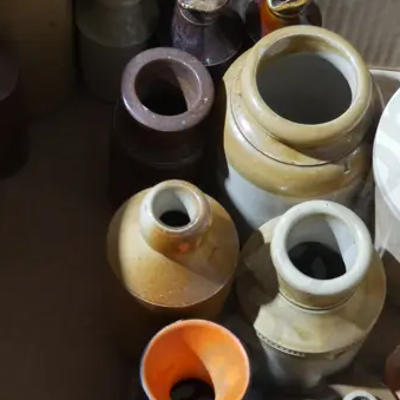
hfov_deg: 21.6
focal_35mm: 80
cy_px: 312
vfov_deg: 21.4
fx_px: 1046
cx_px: 267
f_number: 3.6
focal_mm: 15
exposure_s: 1/60
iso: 1600
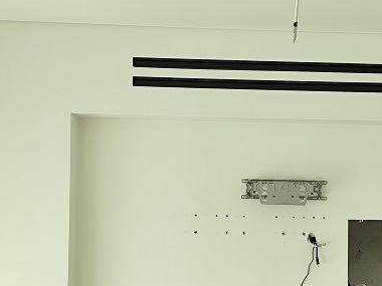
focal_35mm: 77
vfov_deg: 18.9
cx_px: 318
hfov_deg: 24.8
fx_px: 850
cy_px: 233
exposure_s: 1/100
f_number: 1.79
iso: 50
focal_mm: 4.71
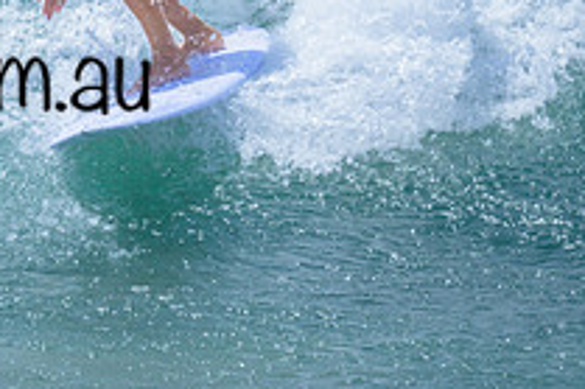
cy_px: -84
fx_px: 49652
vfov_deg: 0.4
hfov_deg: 0.7
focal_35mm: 3058
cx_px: 23
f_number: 6.3
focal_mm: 800
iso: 250
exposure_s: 1/3200
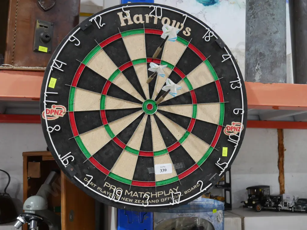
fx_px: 372
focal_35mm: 42
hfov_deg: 44.8
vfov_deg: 34.3
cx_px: 154
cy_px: 115
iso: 1600
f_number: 4.6
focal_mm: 21
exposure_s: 1/60
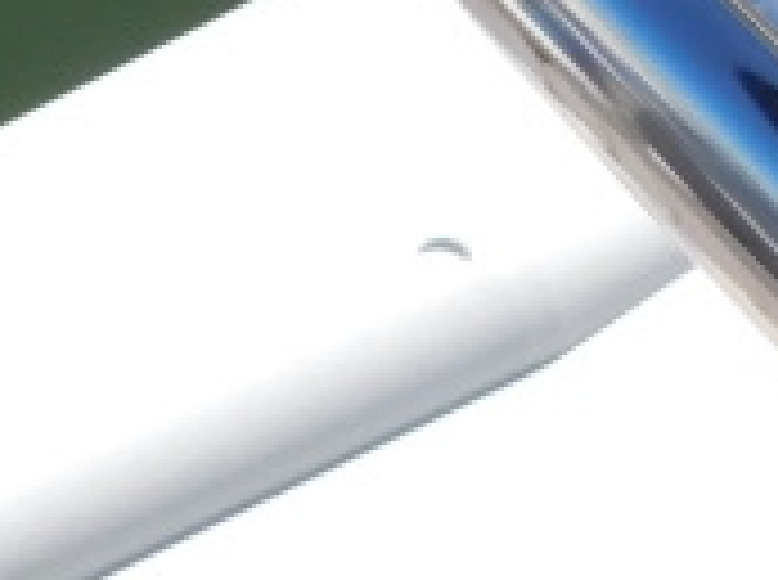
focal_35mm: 139
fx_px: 3118
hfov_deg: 12.3
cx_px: -845
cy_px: -432
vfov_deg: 10.1
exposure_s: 1/1250
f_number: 3.2
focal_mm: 5.3
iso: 125
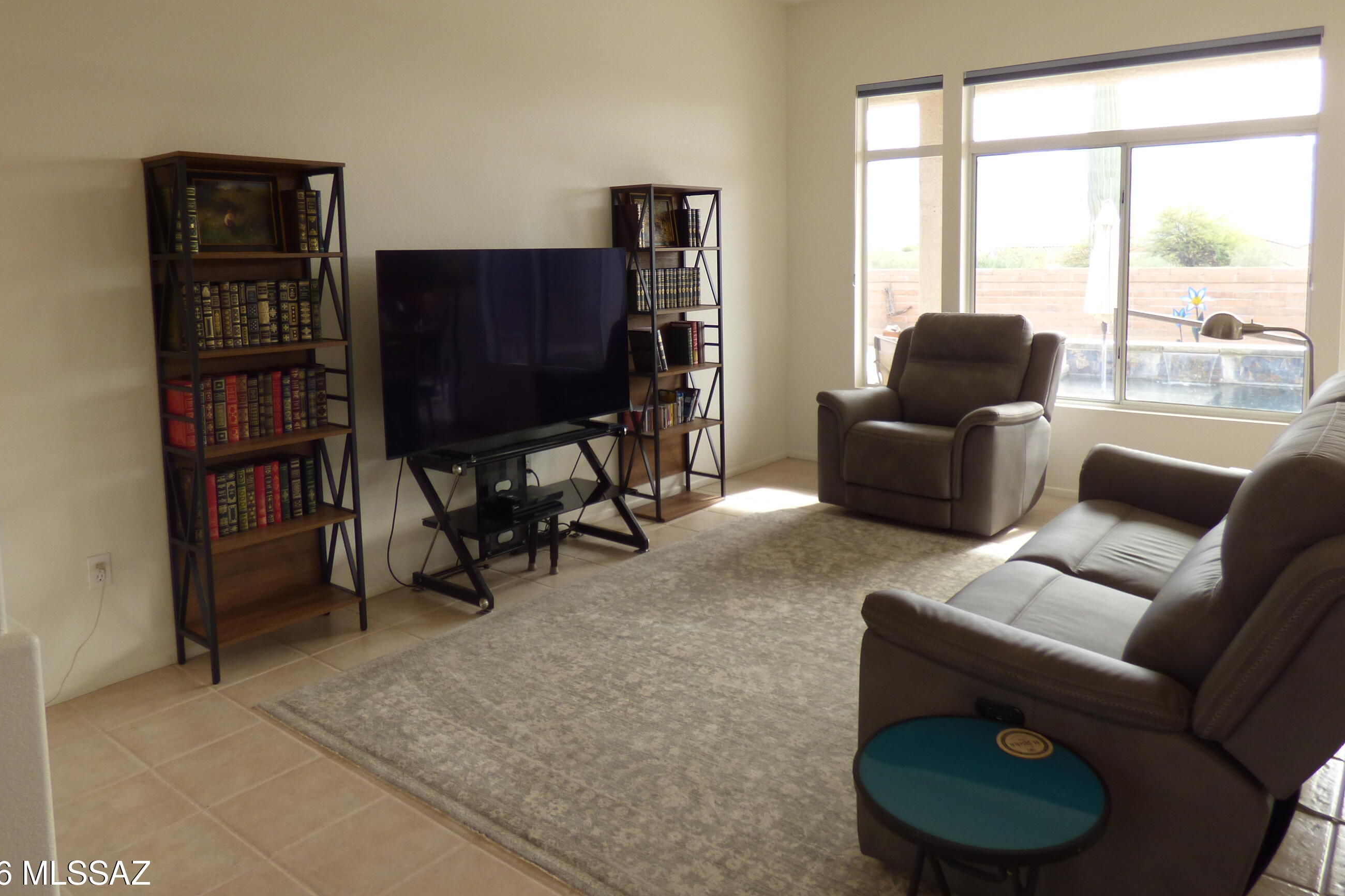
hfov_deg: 73.7
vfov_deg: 52.6
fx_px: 897
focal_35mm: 24
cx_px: 689
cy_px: 345
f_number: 2.8
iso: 100
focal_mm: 3.58
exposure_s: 1/80
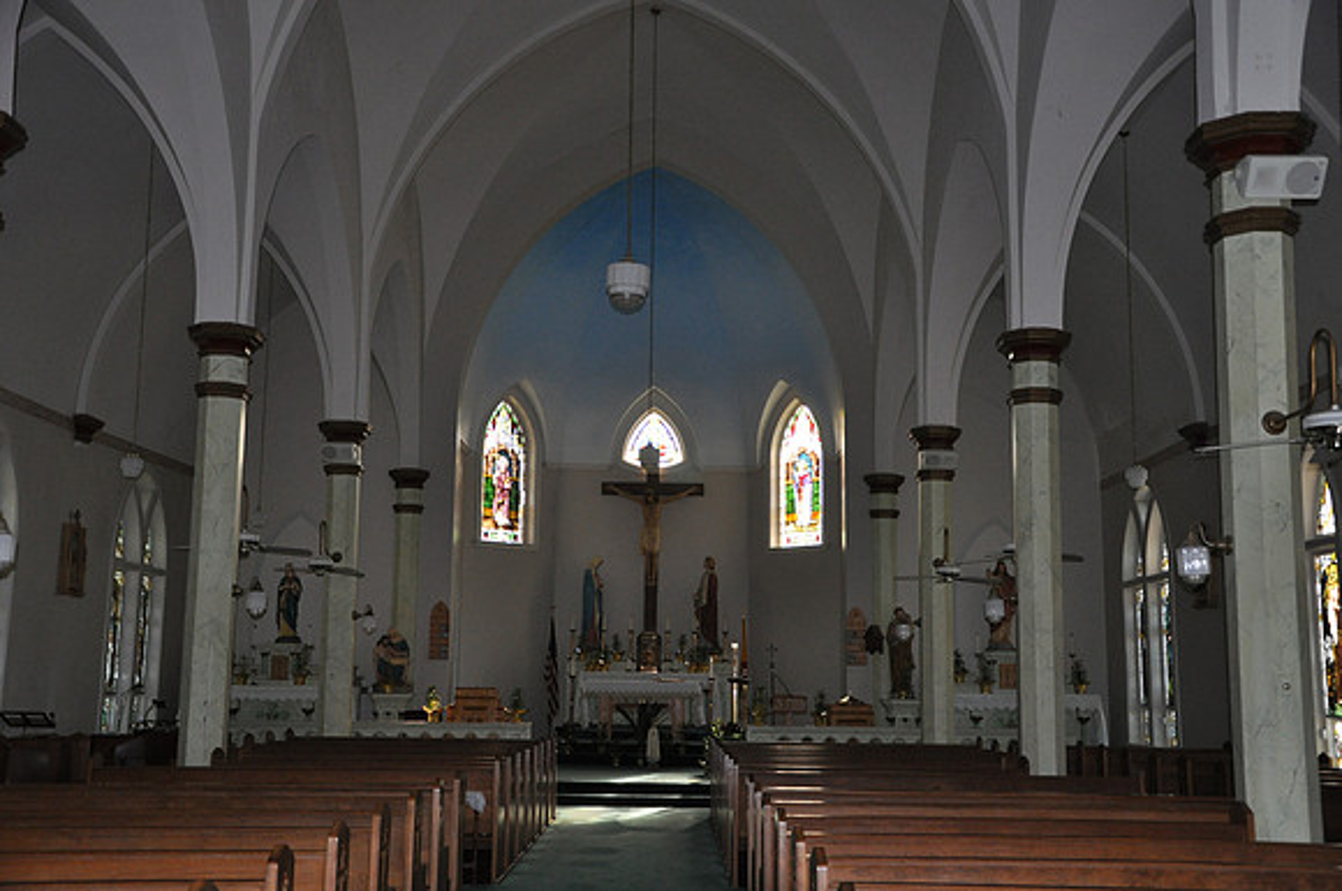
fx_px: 1452
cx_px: 671
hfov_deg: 49.6
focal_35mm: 39
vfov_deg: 34.1
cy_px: 446
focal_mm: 26
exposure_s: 1/60
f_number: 4
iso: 800
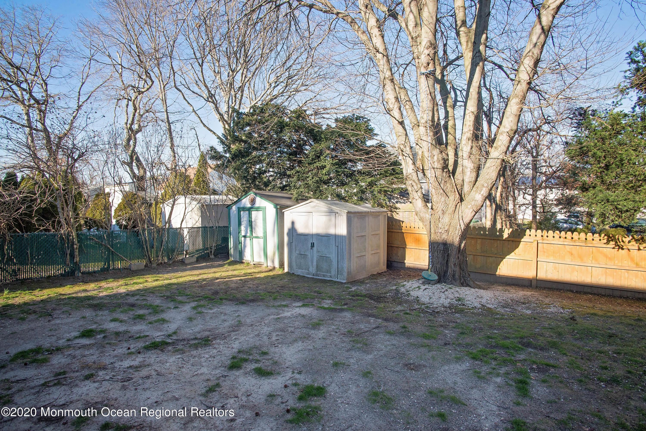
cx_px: 323
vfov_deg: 62.0
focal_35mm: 20
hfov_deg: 84.0
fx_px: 359
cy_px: 216
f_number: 11
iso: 500
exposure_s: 1/250
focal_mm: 20
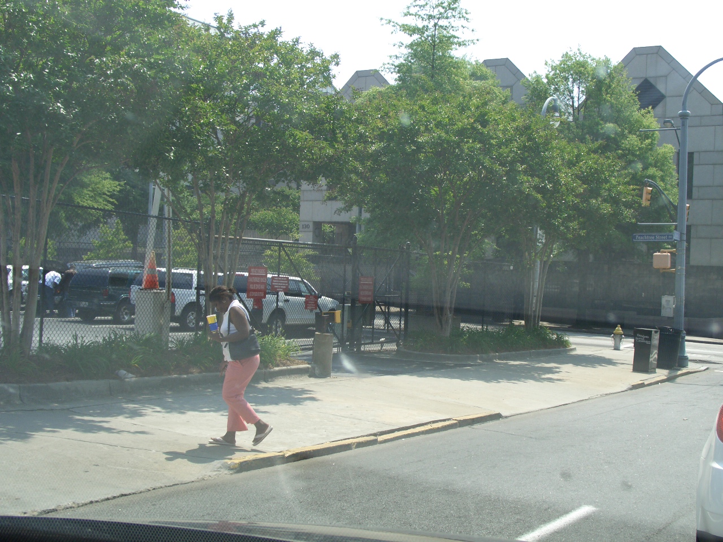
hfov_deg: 43.9
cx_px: 362
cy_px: 271
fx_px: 898
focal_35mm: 43
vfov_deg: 33.6
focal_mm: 9.2
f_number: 4.2
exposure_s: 1/500
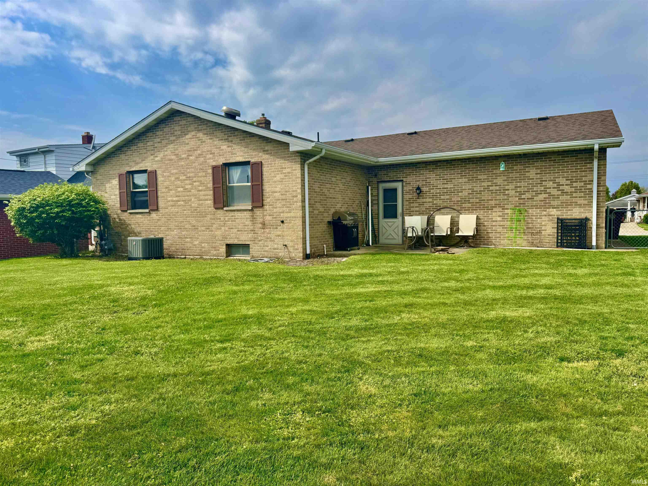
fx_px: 449
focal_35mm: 24
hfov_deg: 71.6
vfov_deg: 56.8
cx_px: 324
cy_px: 243
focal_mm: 6.76
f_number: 1.78
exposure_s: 1/5348
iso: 80
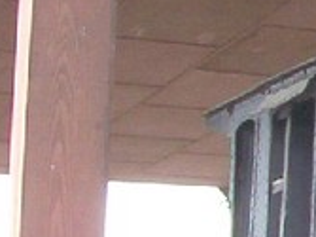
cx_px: 829
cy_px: 157
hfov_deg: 8.5
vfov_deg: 7.1
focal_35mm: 208
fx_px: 1897
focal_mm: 6
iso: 100
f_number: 4.5
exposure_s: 1/37.1
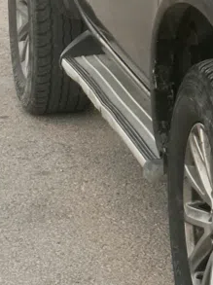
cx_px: 288
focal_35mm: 224
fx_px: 1842
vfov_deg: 8.7
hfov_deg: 6.6
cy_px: -60
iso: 64
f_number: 1.78
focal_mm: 6.86
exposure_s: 1/729
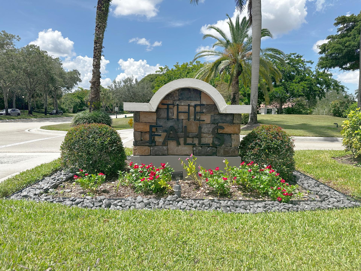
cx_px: 180
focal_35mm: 24
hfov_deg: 71.6
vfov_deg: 56.8
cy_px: 136
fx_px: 250
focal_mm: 6.86
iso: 80
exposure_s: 1/4348
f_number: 1.78
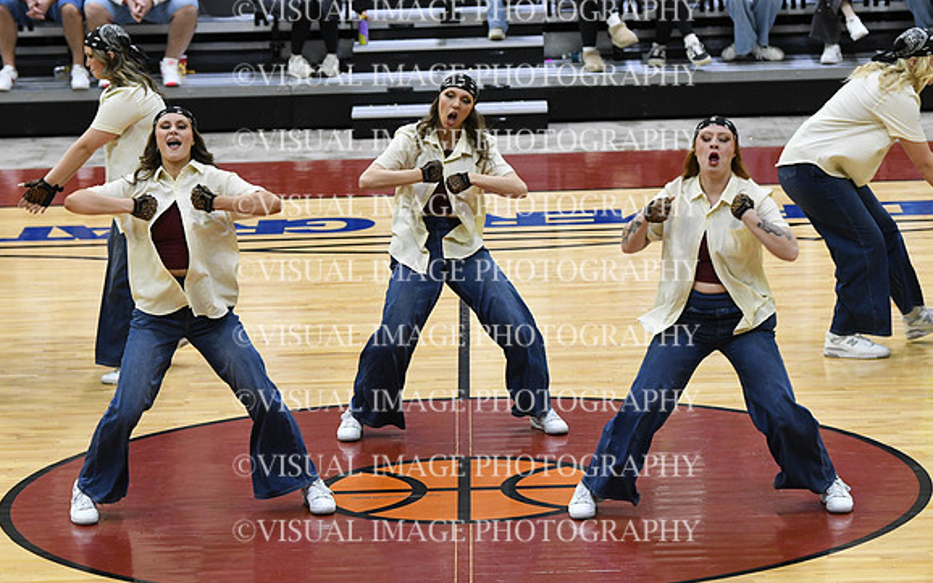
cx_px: 466
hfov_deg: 12.2
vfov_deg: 7.6
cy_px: 303
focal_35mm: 172
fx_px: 4373
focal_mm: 112
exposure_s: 1/250
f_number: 4
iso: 3200
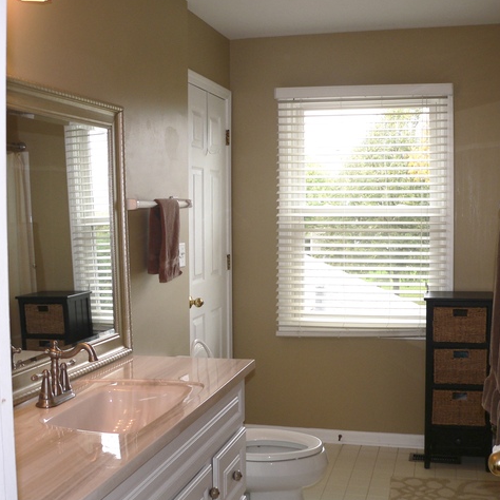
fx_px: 703
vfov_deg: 39.2
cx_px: 248
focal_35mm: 43
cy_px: 250
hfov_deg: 39.2
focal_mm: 6
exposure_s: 1/60
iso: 80
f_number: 2.8
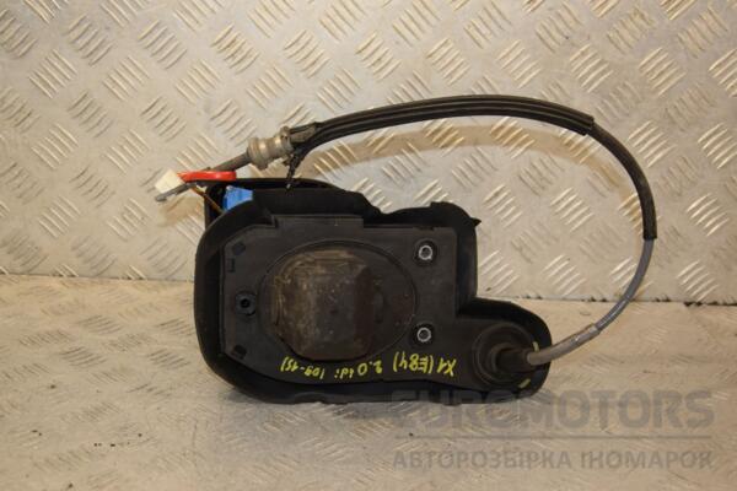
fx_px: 1075
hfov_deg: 37.9
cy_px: 246
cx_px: 368
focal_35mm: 52
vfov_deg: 25.8
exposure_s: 1/200
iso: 800
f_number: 5.6
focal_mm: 35
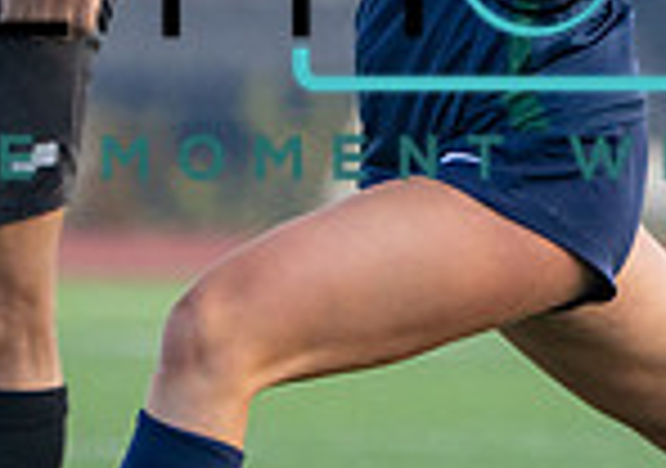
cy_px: -128
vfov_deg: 0.8
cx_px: 615
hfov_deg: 1.1
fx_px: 34144
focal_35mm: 1815
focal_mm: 391
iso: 1250
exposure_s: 1/1250
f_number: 8
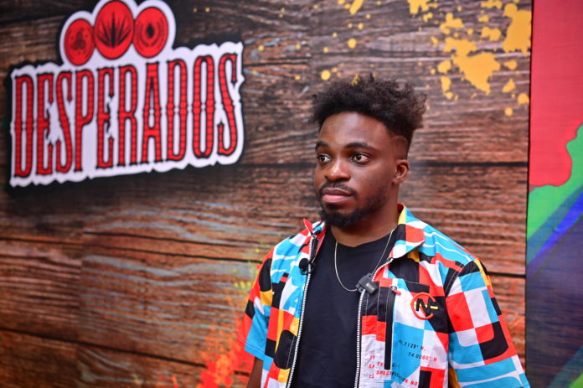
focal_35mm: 42
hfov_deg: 46.4
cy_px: 194
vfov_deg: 31.8
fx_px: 680
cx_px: 292
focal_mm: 42
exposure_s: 1/200
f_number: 2.8
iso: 1000
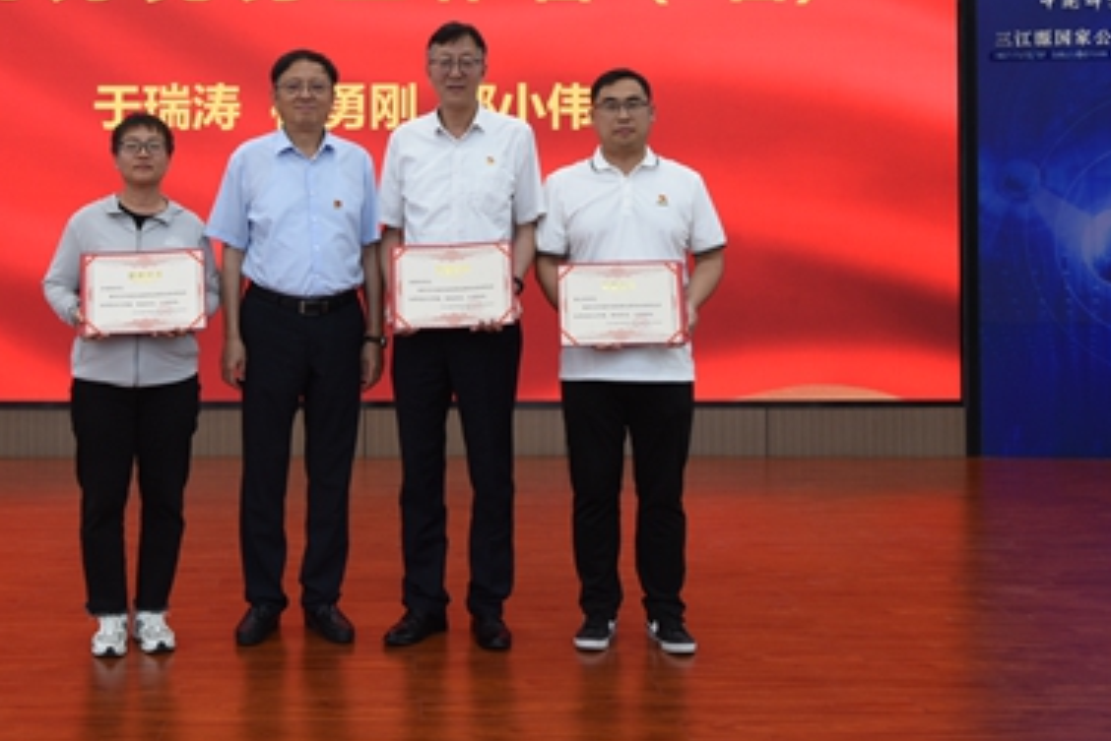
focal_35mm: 51
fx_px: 1574
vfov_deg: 26.1
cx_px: 340
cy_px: 177
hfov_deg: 38.3
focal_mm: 32
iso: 1000
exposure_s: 1/40
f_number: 14
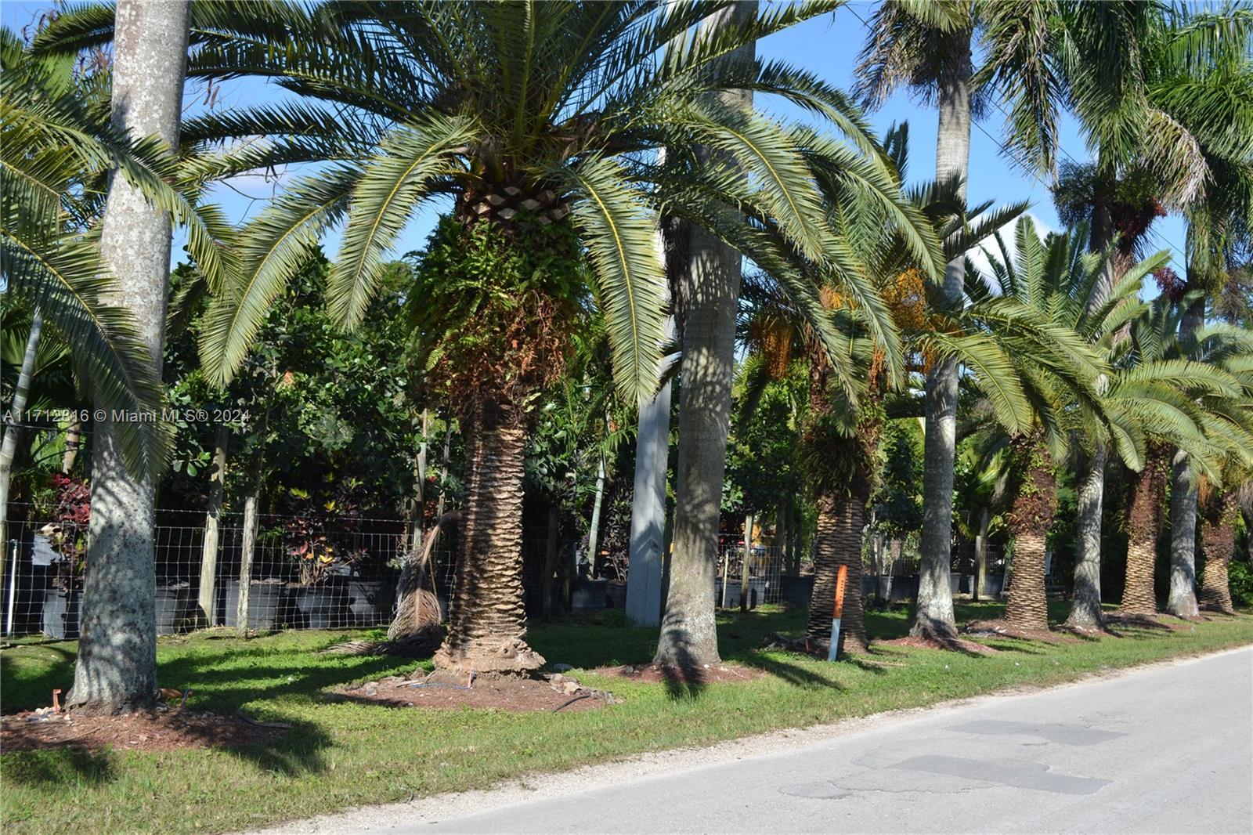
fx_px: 1461
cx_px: 626
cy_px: 418
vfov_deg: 31.9
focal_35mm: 42
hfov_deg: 46.4
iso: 100
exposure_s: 1/200
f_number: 7.1
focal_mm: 28
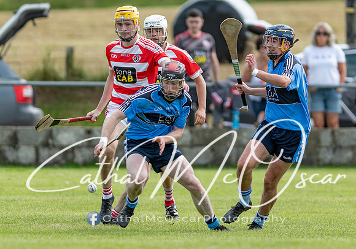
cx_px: 177
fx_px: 6873
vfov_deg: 2.1
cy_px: 155
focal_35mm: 684
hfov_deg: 3.0
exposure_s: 1/1600
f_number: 2.8
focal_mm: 300
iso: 125
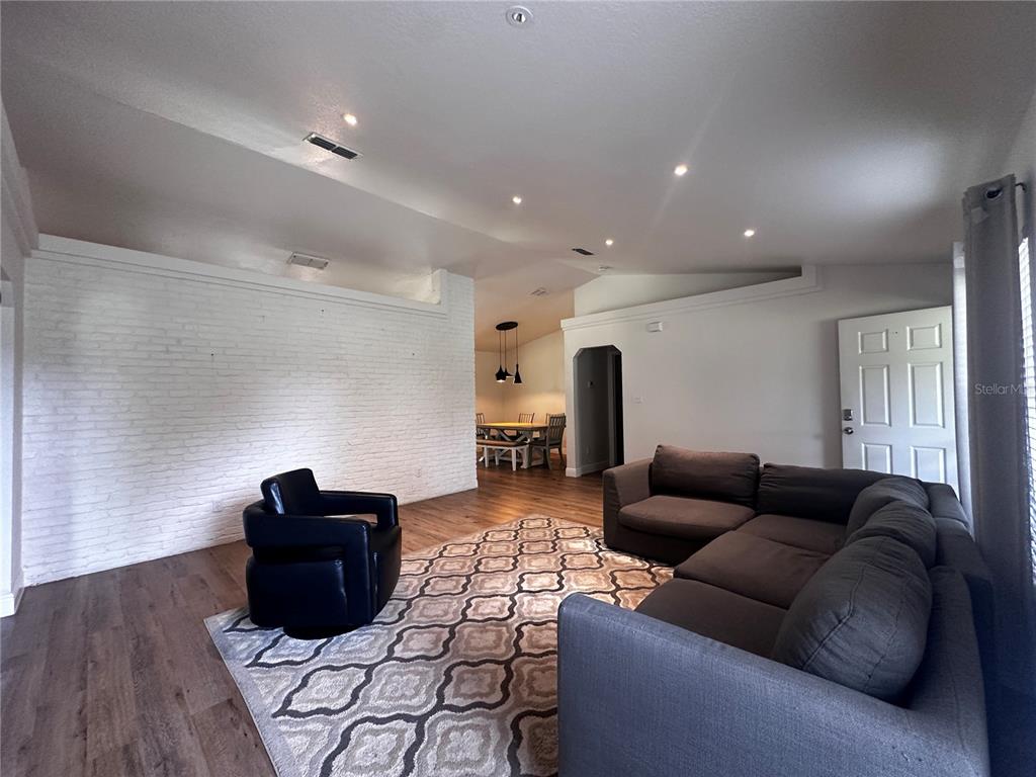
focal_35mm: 14
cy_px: 388
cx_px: 518
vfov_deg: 85.7
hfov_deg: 102.1
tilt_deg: +1.2
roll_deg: +0.7
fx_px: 419
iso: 250
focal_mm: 2.22
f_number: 2.2
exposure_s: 1/60
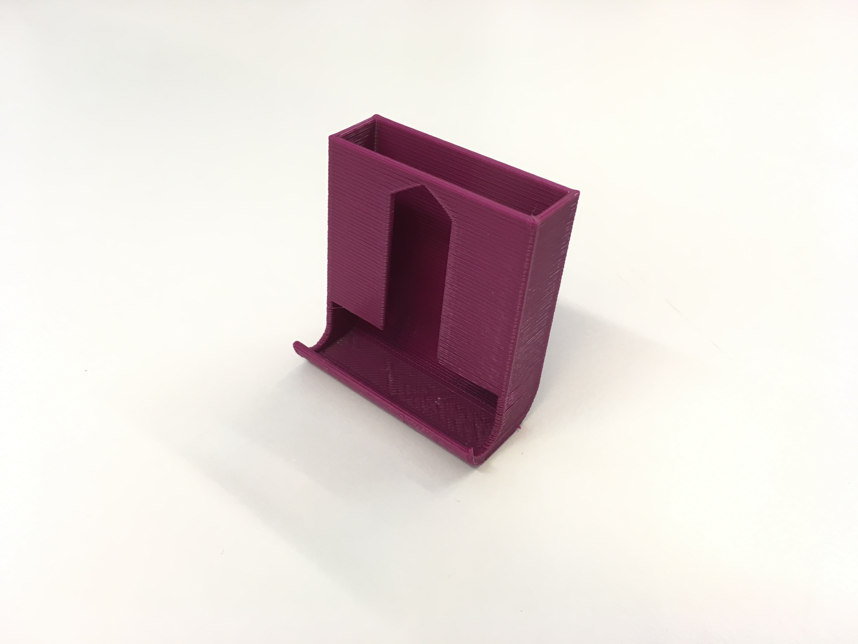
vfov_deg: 48.2
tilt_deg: -37.7
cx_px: 429
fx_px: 719
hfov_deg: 61.7
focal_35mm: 29
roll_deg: -1.2
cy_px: 322
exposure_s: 1/33
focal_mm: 4.15
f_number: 2.2
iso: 100
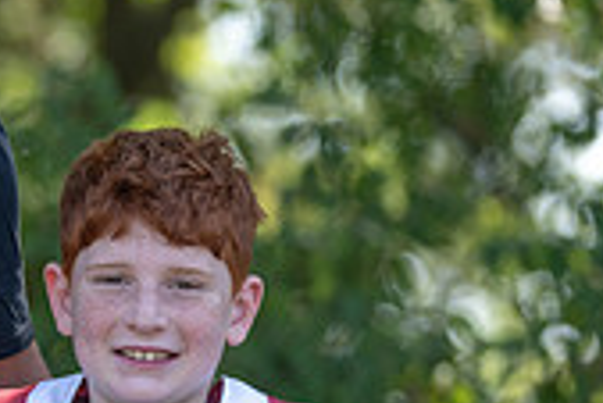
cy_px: 351
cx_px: -107
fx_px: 7695
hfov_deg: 4.5
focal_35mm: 459
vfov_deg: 3.0
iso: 100
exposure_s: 1/400
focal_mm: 130
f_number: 2.8
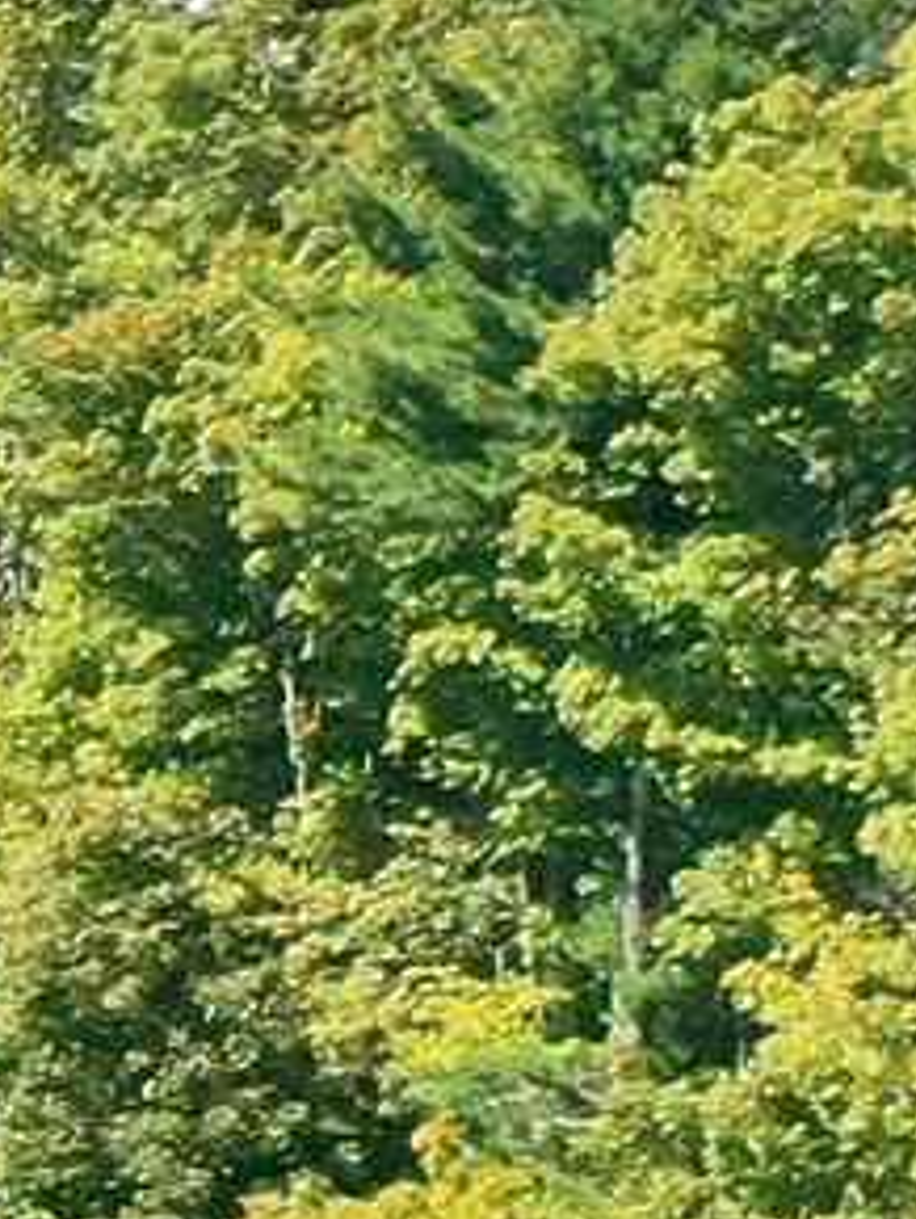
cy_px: 870
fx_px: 10041
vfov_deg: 6.9
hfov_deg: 4.4
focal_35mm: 285
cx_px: -3824
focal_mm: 10.26
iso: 100
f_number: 5.6
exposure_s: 1/400
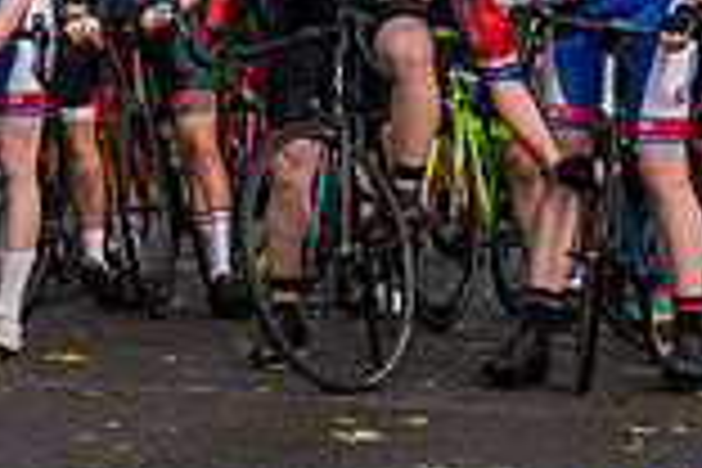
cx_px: -284
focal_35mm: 208
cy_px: -178
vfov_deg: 6.5
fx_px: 4056
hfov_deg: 9.7
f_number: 5.6
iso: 200
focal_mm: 56
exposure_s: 1/500
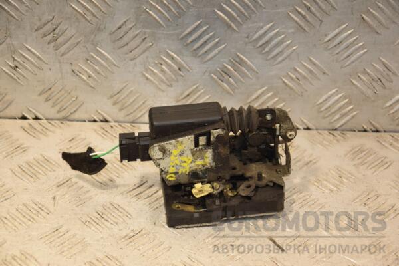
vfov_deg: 13.8
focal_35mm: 99
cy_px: 133
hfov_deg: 20.6
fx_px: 1097
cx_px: 200
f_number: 5.3
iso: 800
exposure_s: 1/200
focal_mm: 66
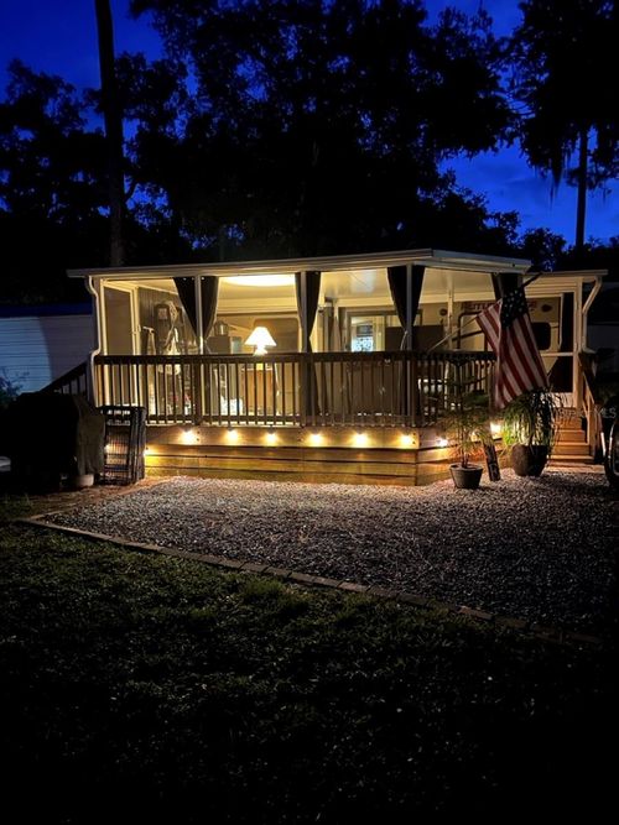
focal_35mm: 24
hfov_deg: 56.8
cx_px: 310
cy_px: 412
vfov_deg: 71.6
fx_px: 572
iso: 2000
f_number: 1.78
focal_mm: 6.86
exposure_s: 1/5
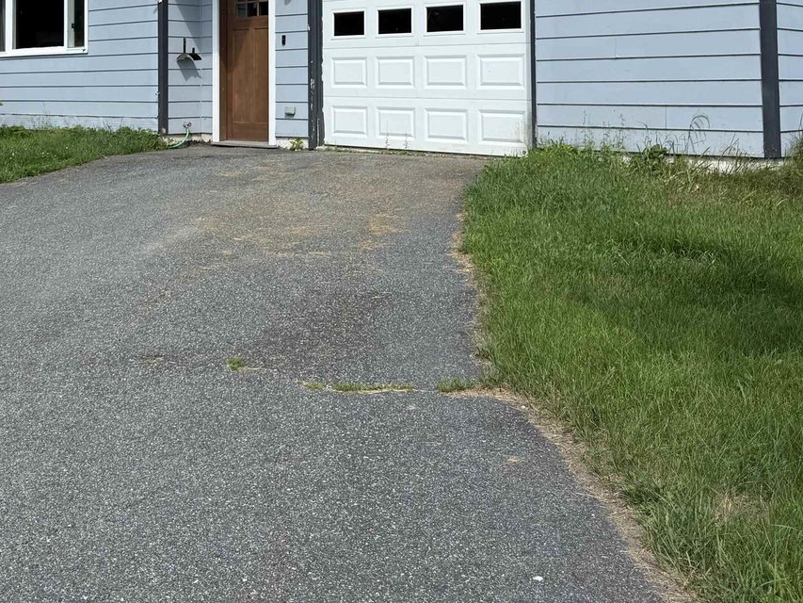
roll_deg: +0.2
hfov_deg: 41.2
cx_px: 232
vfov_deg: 30.5
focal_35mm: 45
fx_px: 1044
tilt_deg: +1.9
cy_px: 39
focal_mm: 6.76
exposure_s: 1/4673
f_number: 1.78
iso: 80
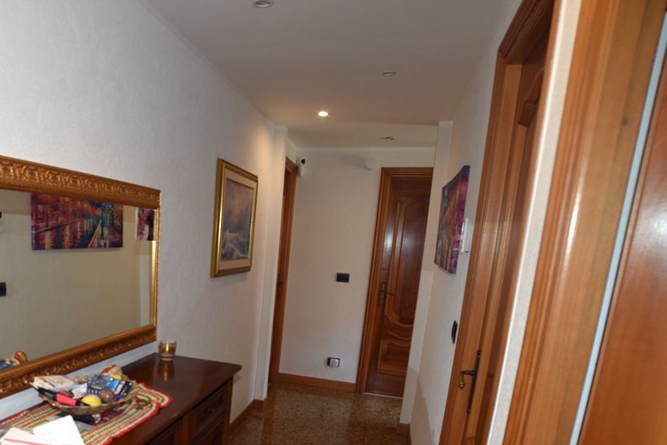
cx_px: 137
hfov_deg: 60.4
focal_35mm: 28
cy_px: 362
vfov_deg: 44.0
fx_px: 519
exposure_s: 1/60
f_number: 4
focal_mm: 14
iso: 400
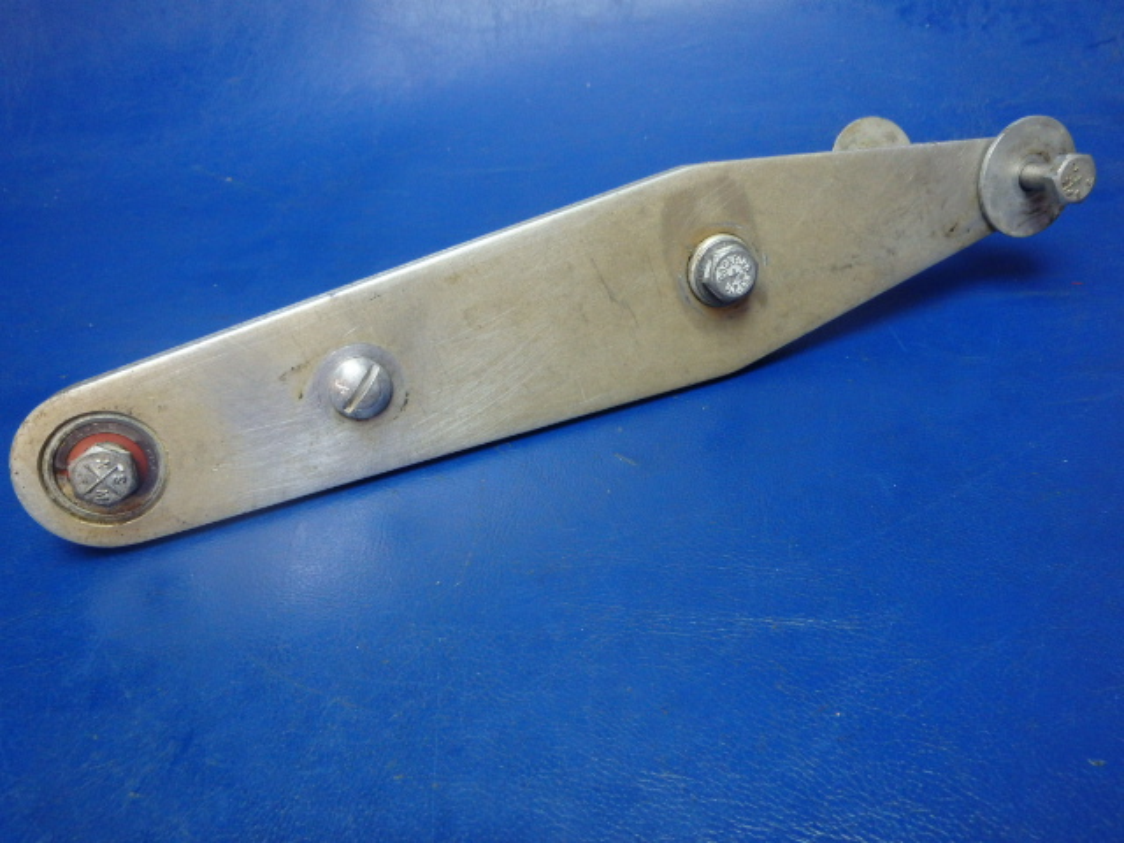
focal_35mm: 28
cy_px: 422
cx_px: 562
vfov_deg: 49.7
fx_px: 909
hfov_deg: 63.4
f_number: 3.9
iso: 400
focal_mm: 5
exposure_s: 1/30
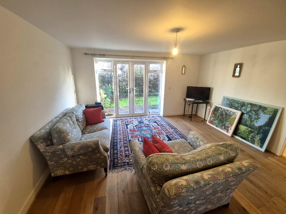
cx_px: 143
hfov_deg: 106.2
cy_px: 107
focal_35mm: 13
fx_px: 107
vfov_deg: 89.9
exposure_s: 1/50
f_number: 2.2
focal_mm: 1.74
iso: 160
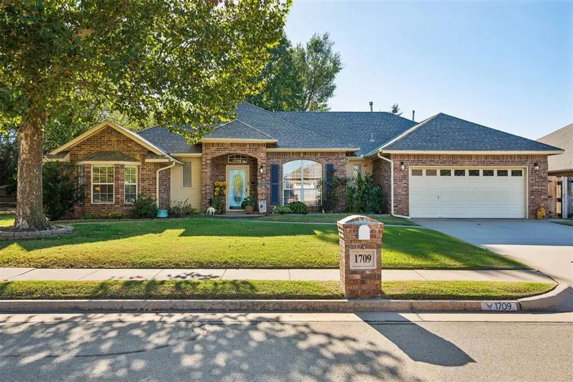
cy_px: 191
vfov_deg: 45.0
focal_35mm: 29
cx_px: 286
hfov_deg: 63.7
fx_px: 462
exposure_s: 1/160
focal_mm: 29
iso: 200
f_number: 8
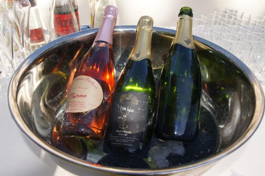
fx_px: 243
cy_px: 88
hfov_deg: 57.3
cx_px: 132
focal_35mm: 33
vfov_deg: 39.9
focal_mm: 22
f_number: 6.3
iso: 100
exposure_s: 1/100
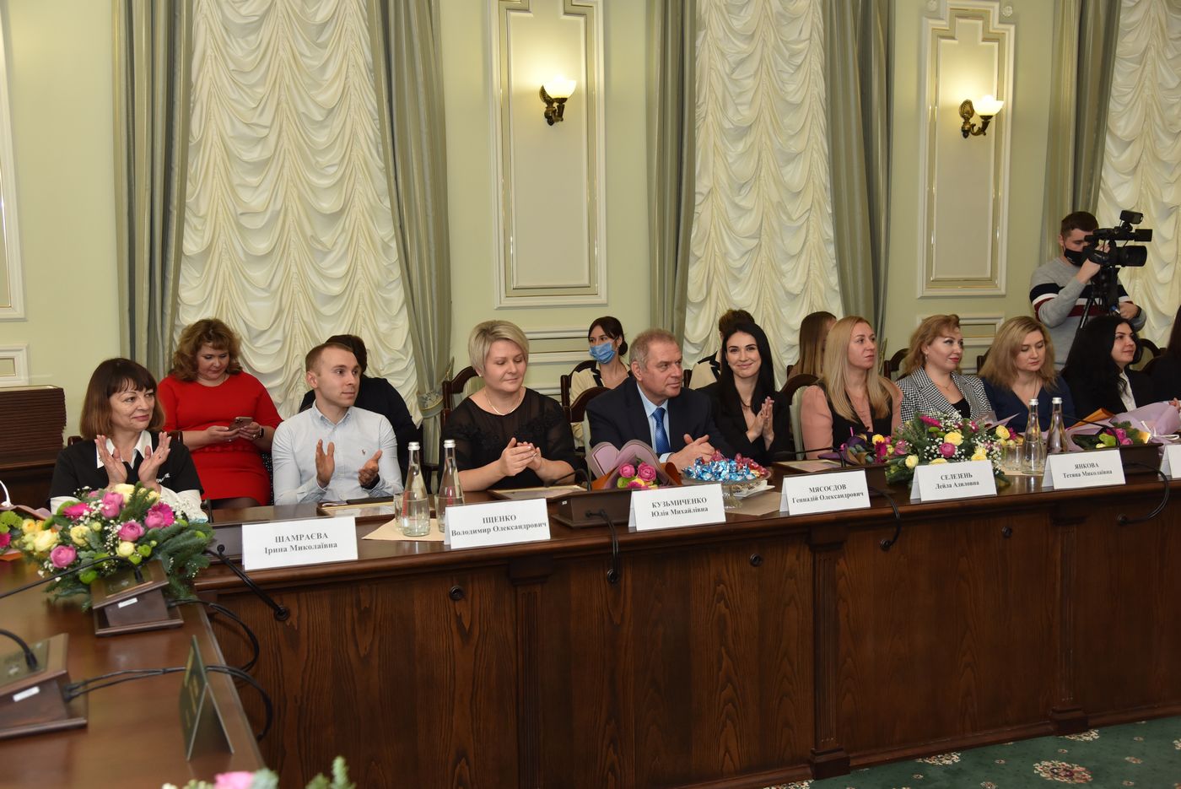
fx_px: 1247
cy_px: 394
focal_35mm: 38
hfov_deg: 50.7
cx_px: 590
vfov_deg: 35.1
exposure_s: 1/200
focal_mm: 38
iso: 800
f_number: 4.5
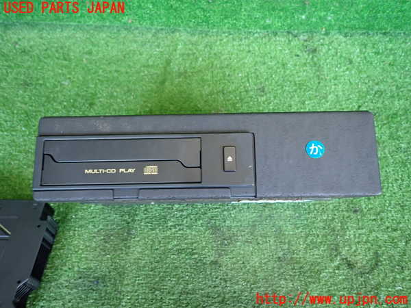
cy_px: 154
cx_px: 206
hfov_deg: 69.4
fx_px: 297
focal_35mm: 25
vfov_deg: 54.9
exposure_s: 1/40
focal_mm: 4.5
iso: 320
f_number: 2
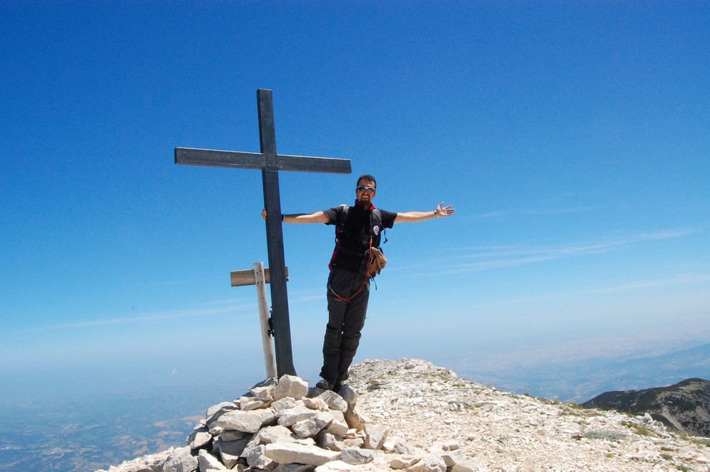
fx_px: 562
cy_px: 236
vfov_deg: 45.6
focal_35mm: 28
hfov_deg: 64.6
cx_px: 355
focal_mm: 19
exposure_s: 1/500
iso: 1600
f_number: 22
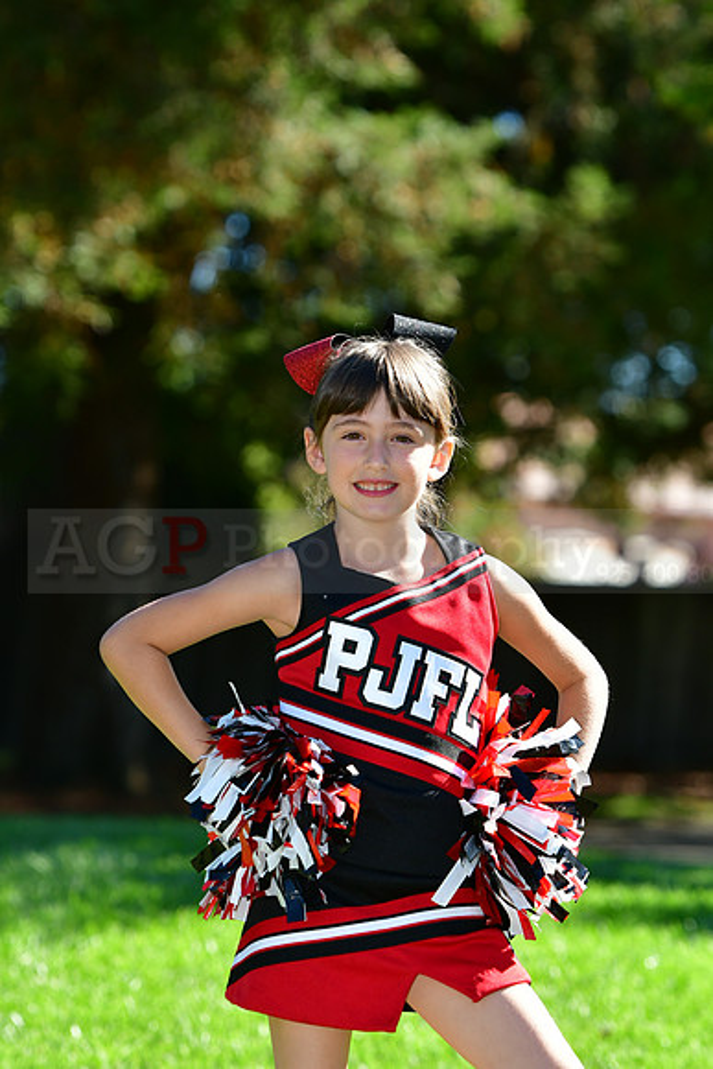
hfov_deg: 6.8
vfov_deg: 10.2
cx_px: 356
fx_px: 6012
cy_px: 534
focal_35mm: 202
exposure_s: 1/1000
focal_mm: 135
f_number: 4.5
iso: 400
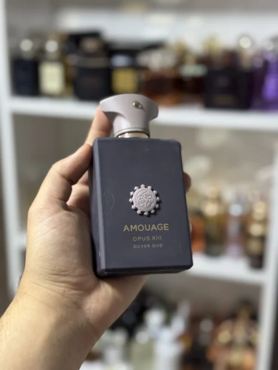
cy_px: 185
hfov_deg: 30.3
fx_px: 514
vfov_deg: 39.6
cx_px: 139
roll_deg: -0.2
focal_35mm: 48
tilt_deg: -16.7
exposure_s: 1/50
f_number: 1.78
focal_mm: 6.76
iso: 200
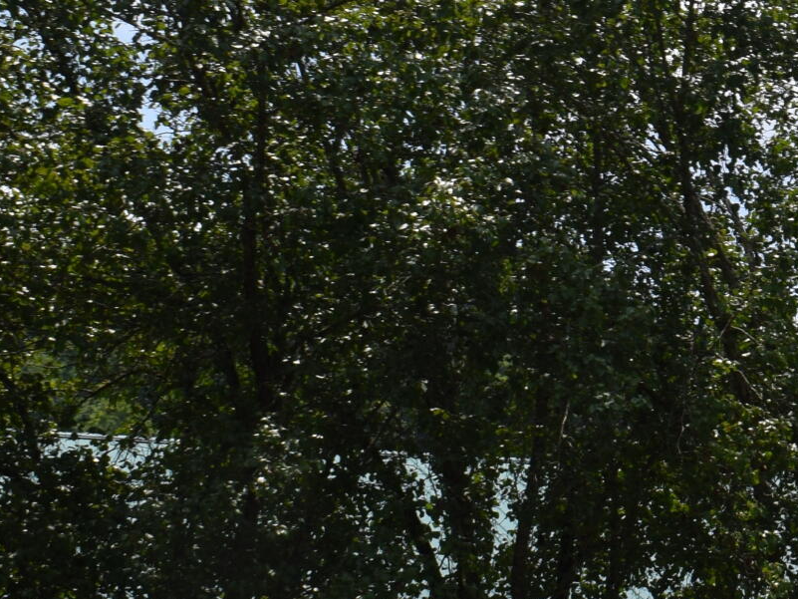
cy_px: 151
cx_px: 949
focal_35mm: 108
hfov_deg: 17.4
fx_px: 2490
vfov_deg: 13.7
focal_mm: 20
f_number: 11
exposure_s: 1/200
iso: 100
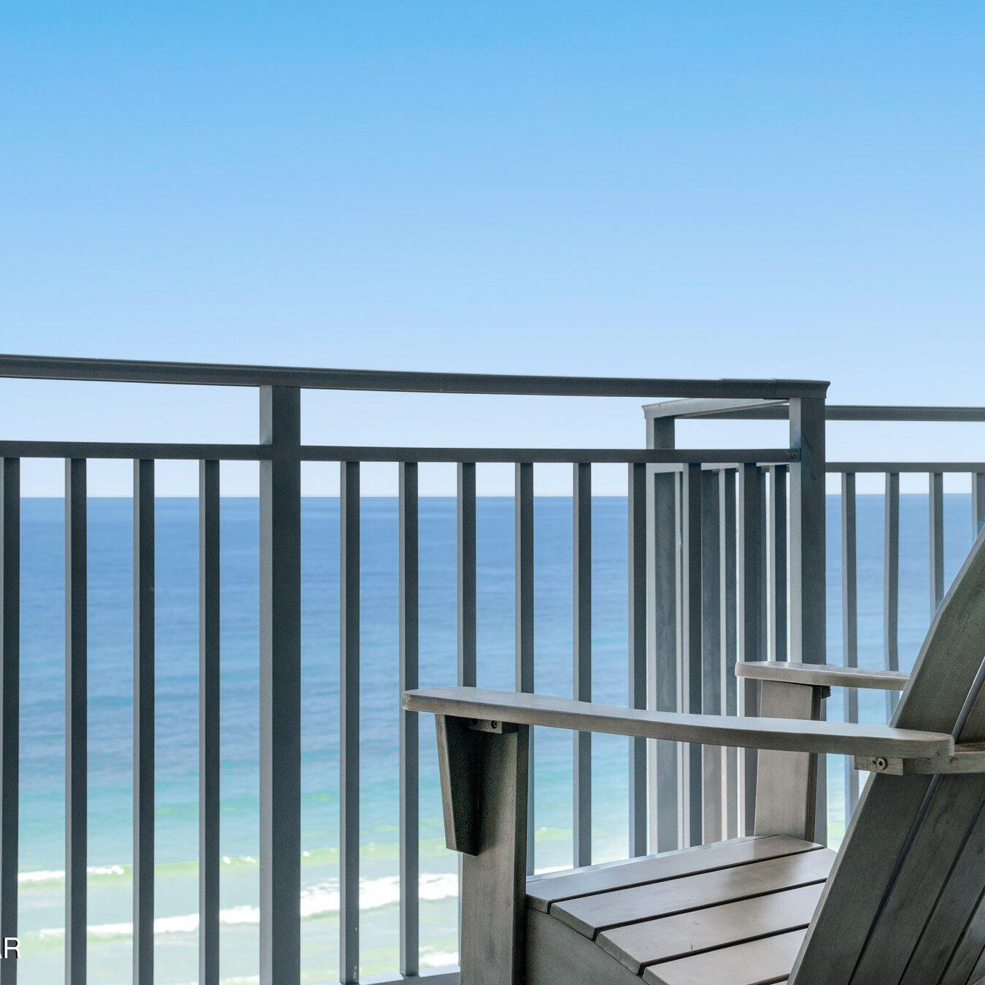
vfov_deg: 29.6
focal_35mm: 58
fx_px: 1867
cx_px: 601
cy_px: 496
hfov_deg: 29.5
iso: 400
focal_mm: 30
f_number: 5.6
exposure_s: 1/250
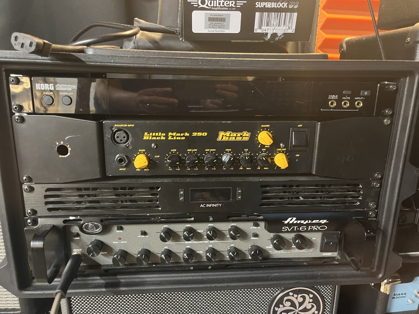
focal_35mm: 26
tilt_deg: -14.8
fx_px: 315
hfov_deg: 67.3
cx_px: 210
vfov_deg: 53.1
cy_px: 157
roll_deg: -0.2
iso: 640
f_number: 1.6
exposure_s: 1/30
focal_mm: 5.1
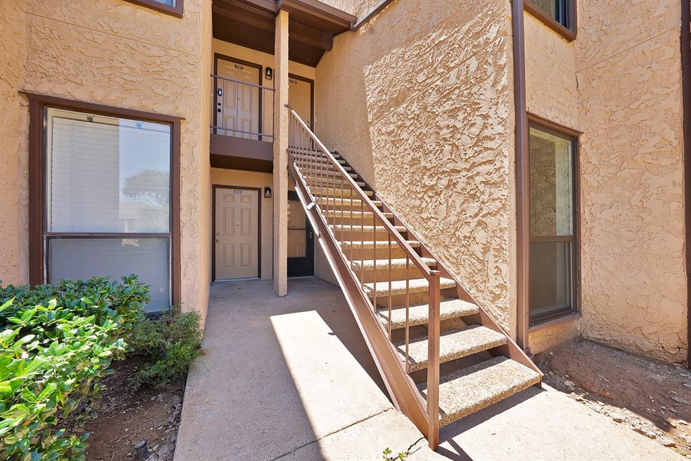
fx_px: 230
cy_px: 230
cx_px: 346
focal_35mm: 12
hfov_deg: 112.6
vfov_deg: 90.1
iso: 1250
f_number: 9
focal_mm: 12
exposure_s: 1/200
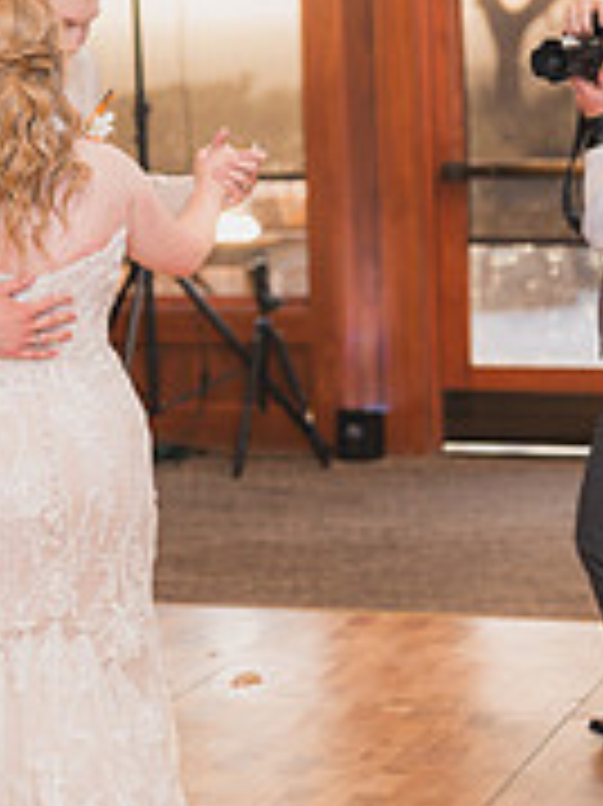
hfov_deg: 12.1
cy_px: 239
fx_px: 2814
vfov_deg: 16.2
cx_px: 63
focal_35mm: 121
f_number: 1.8
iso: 125
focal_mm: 50
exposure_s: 1/250
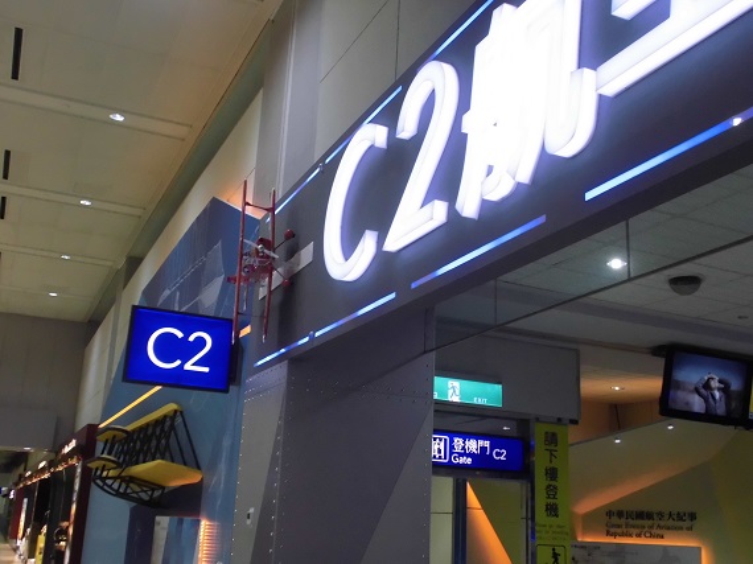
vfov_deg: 37.7
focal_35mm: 38
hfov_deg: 49.0
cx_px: 376
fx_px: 826
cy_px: 282
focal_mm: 6.9
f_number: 3.9
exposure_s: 1/60
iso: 400
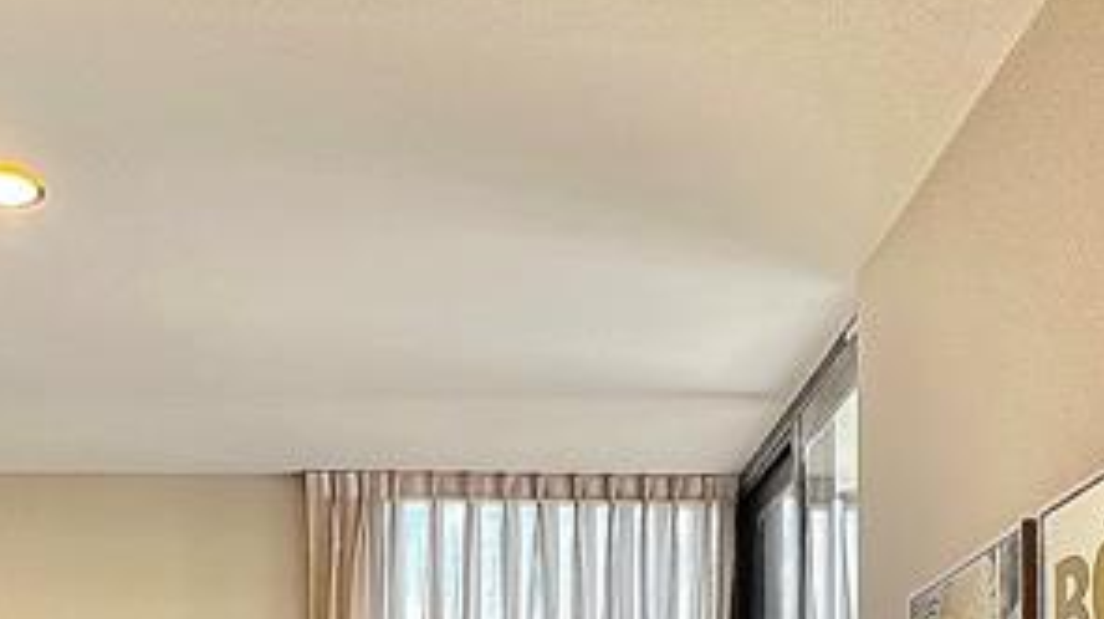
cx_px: 462
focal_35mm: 49
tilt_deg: -0.1
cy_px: 925
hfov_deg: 42.0
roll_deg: -0.1
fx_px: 1433
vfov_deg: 20.8
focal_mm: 1.57
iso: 32
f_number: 1.8
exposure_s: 1/99
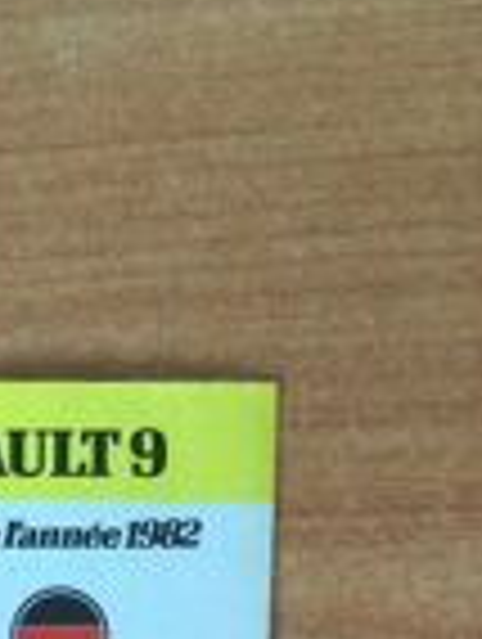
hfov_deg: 13.3
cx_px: -79
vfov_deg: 17.4
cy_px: 693
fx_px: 2018
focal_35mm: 109
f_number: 2.4
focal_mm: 3.3
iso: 125
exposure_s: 1/33
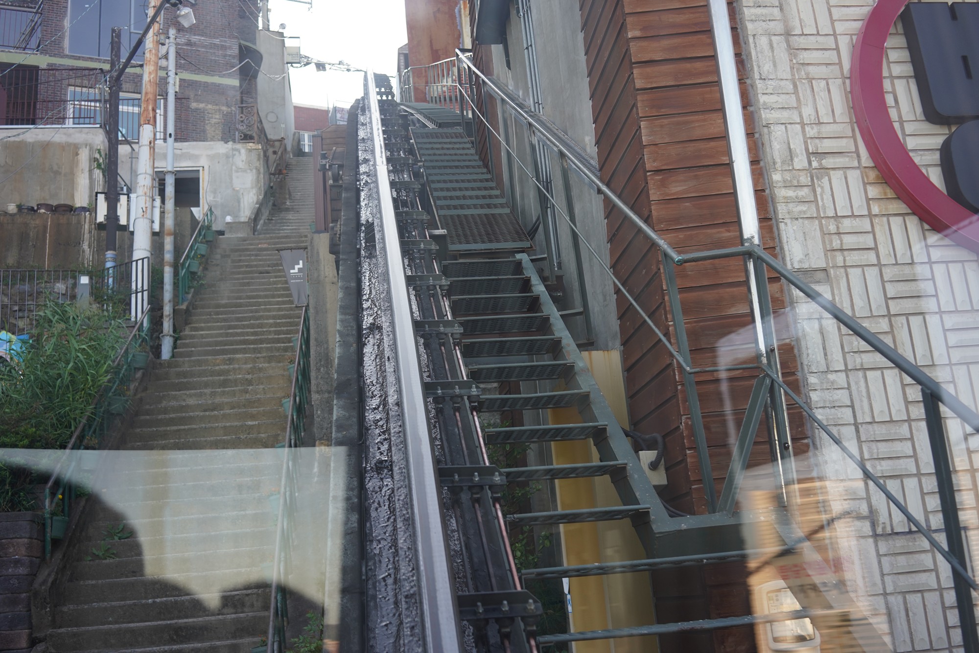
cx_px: 490
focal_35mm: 35
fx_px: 952
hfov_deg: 54.4
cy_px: 326
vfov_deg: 37.9
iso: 400
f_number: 5
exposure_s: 1/125
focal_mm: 35
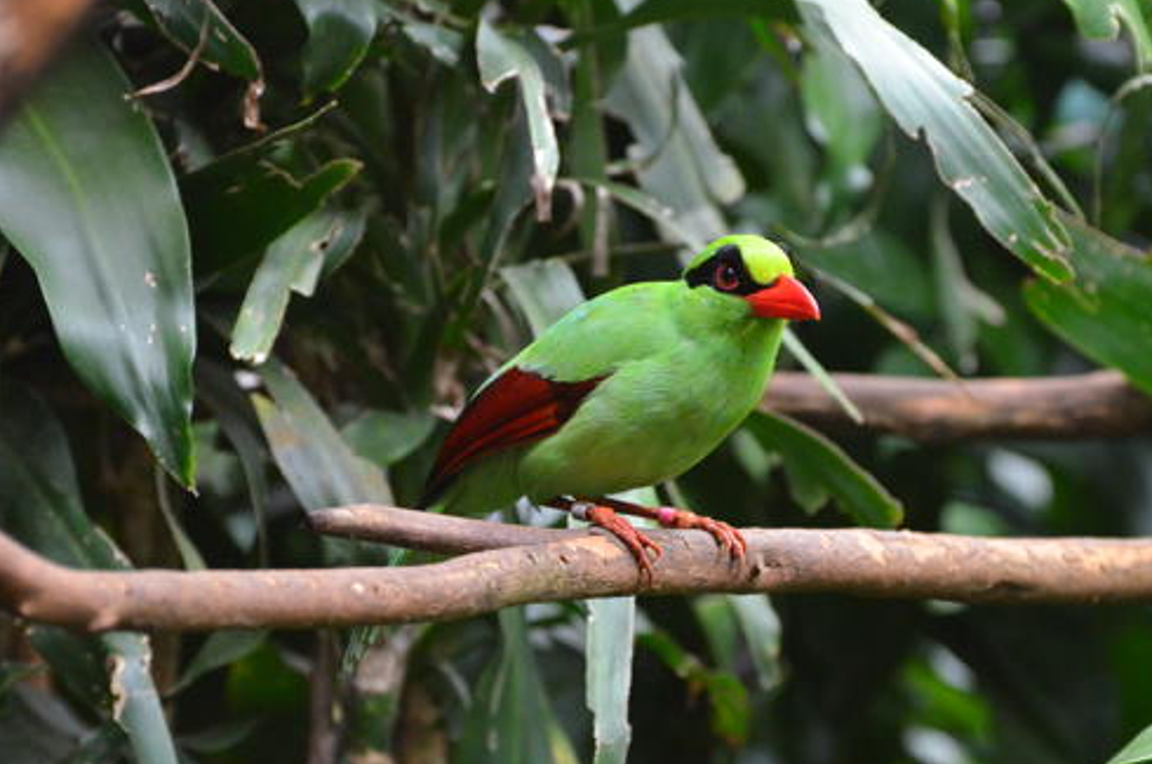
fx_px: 7941
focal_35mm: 249
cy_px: 422
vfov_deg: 5.5
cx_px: 651
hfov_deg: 8.3
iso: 4000
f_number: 4.8
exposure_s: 1/320
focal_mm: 145
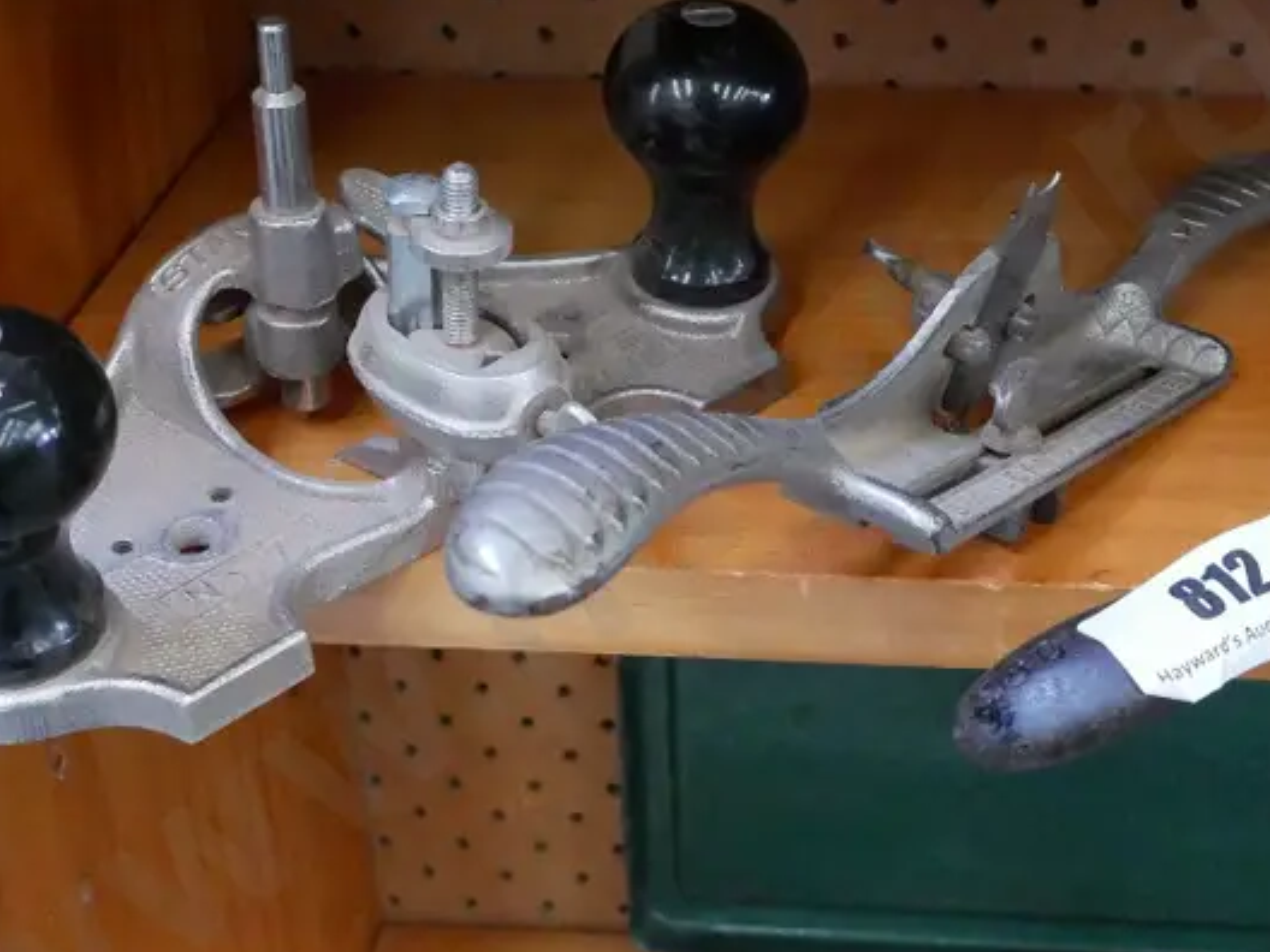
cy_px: 304
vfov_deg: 22.1
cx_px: 950
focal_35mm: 66
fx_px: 2421
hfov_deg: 28.9
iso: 6400
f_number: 5.6
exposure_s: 1/80
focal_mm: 17
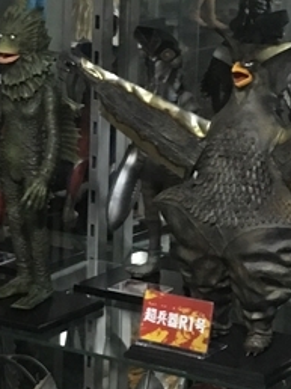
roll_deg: -1.8
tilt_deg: -13.5
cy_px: 277
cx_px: 107
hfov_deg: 11.0
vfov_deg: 14.6
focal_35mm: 135
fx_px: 1516
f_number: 2.2
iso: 80
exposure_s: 1/4
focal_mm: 4.15
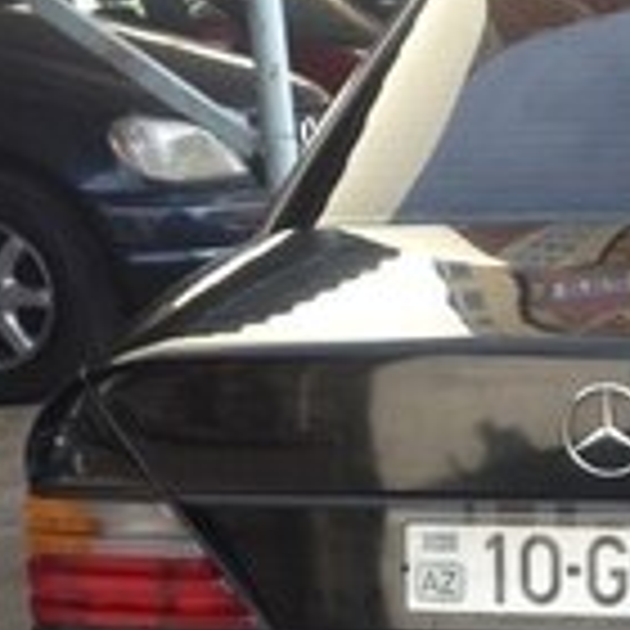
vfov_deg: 16.7
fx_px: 2121
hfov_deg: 16.3
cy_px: 554
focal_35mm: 103
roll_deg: +0.1
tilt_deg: -14.3
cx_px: 734
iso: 50
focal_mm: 4.12
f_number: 2.4
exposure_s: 1/253
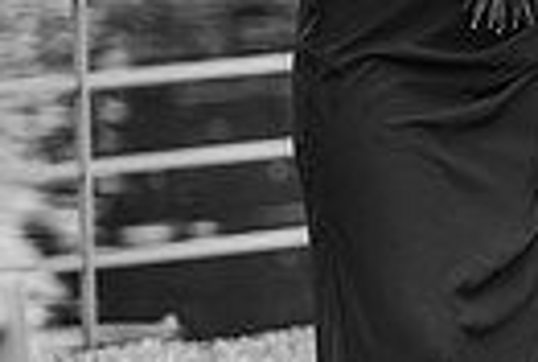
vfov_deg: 3.7
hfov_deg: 5.4
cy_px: 128
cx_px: 1055
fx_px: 5617
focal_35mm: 375
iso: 100
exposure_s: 1/1000
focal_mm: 85
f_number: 2.2
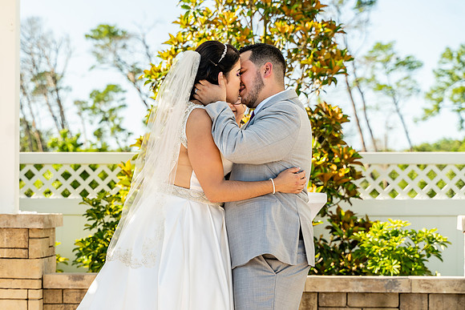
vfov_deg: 12.8
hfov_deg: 19.1
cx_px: 166
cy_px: 192
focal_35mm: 107
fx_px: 1381
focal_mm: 75
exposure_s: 1/200
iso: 100
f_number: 4.5
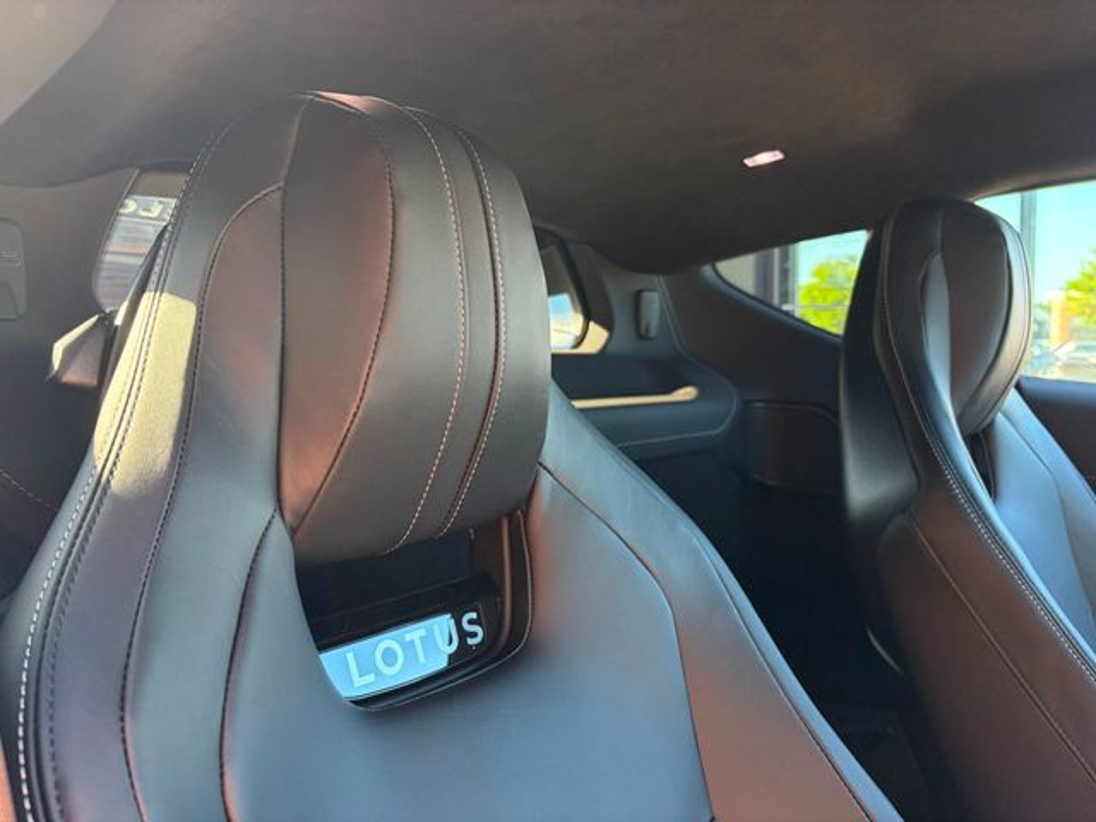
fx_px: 823
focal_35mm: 26
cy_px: 411
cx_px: 548
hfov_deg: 67.3
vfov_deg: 53.1
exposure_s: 1/92
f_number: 1.6
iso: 125
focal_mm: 5.96
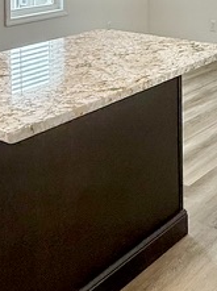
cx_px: 112
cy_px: -65
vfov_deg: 26.3
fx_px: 545
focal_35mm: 65
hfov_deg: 22.5
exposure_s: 1/120
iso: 160
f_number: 2.2
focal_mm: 2.22
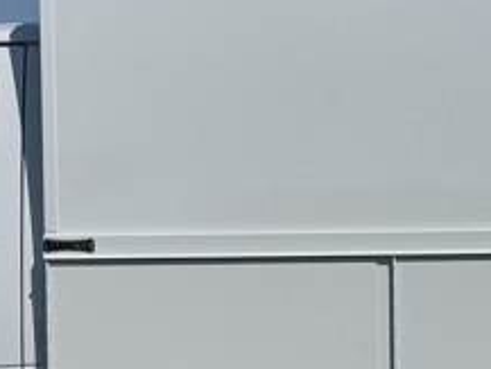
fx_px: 1604
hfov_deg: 17.4
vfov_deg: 13.1
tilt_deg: -4.8
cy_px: 269
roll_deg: -2.2
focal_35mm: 113
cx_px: 315
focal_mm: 6.76
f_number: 1.78
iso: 64
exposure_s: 1/12346
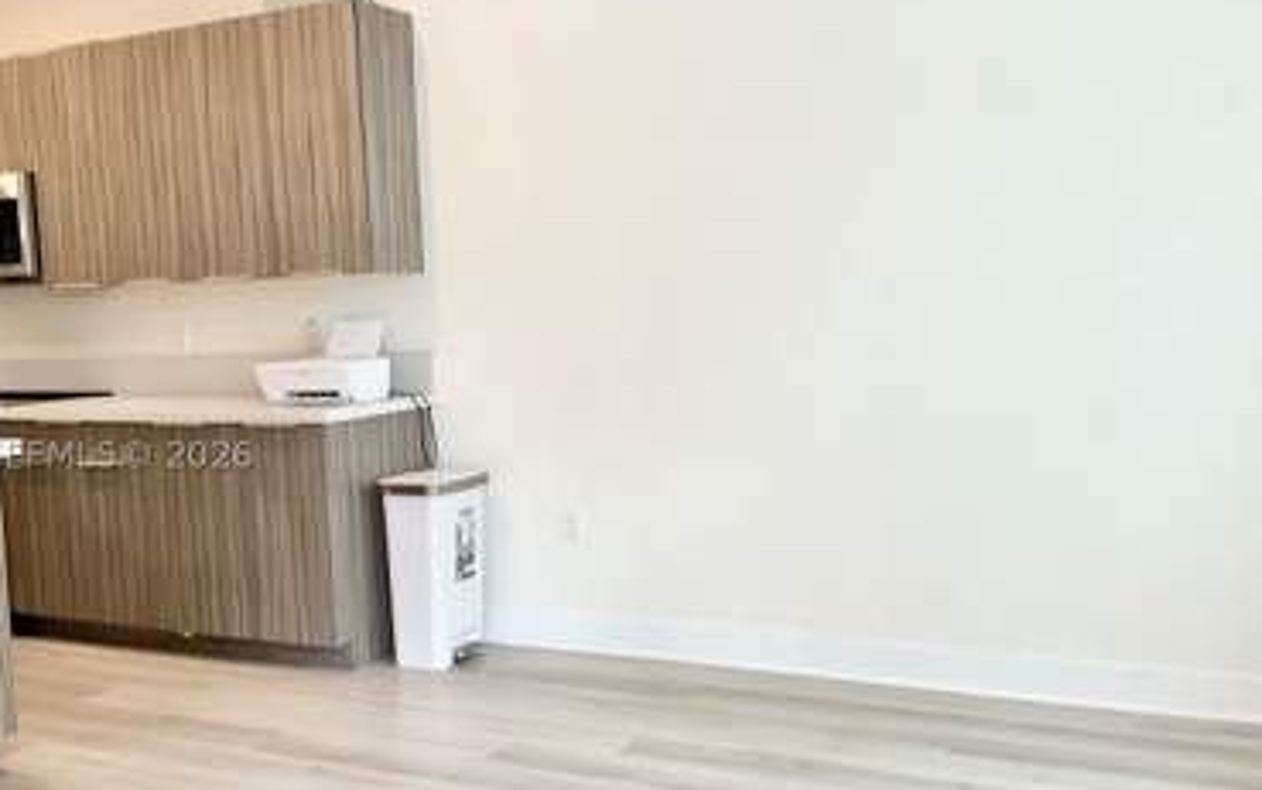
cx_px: 568
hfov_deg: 49.2
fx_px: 1376
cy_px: 455
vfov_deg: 32.0
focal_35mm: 40
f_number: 1.8
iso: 50
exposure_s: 1/60
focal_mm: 3
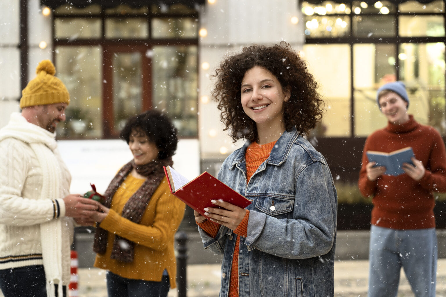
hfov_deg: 20.8
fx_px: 1214
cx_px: 223
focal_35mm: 98
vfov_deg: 14.0
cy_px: 148
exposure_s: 1/160
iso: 400
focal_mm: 98
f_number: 4
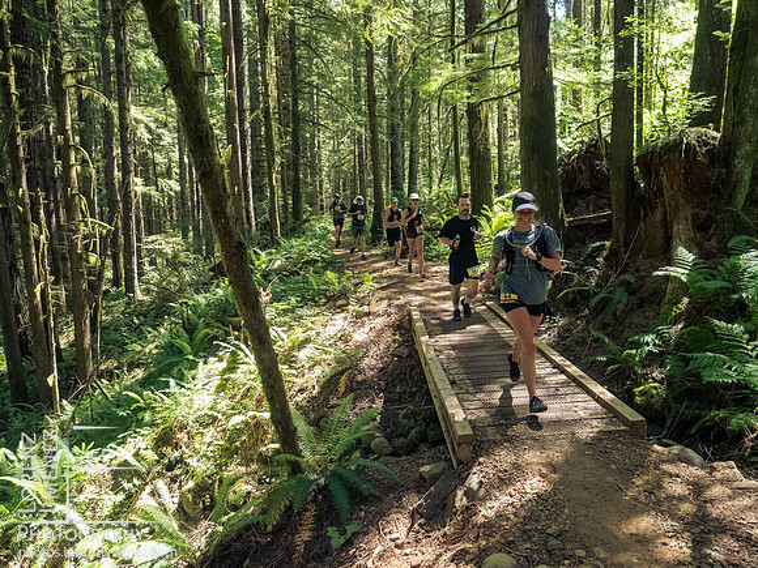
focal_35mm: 24
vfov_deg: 56.8
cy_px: 284
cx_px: 379
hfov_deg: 71.6
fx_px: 526
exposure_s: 1/1000
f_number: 2.8
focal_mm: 12
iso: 3200
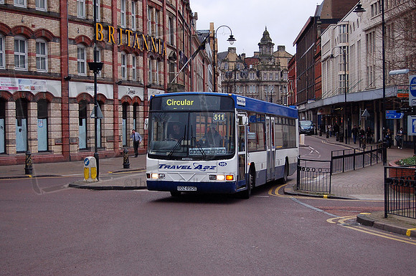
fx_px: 692
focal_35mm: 60
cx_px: 208
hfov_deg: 33.4
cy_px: 138
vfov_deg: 22.6
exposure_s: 1/400
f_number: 5
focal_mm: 40
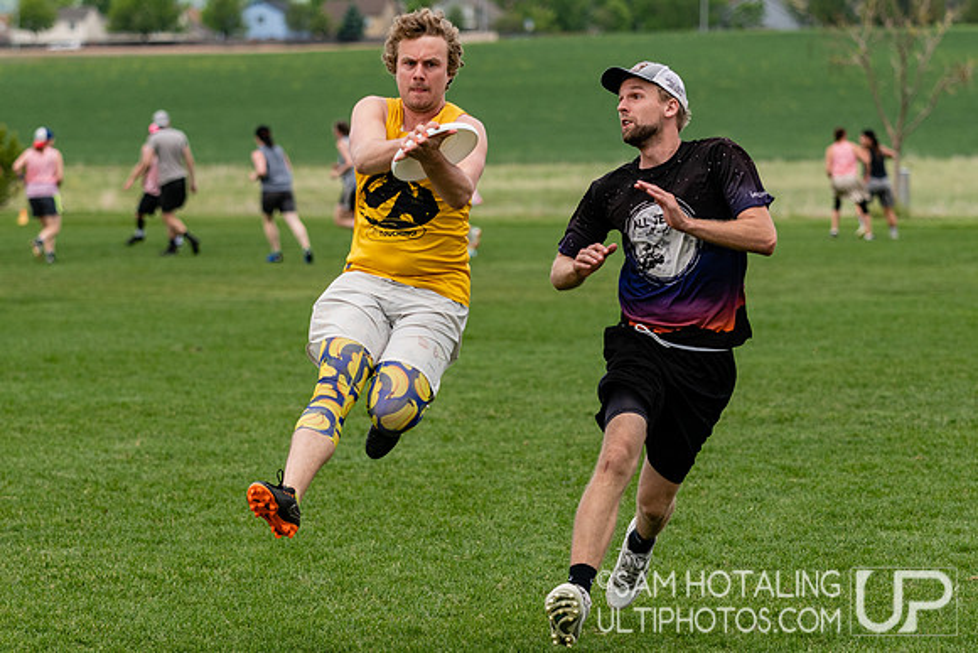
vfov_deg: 7.6
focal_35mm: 181
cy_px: 274
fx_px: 4919
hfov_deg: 11.4
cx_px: 447
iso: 180
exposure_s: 1/2500
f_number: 2.8
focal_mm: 102
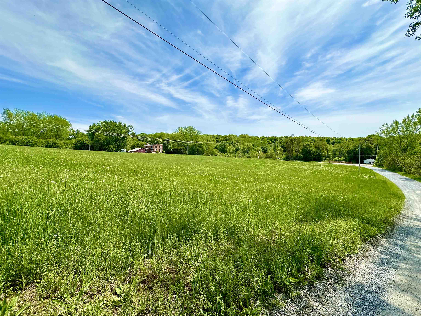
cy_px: 158
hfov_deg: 102.1
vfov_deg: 85.7
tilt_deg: -2.2
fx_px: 170
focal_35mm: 14
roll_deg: -1.4
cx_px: 210
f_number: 2.2
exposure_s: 1/2564
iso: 50
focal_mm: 2.22
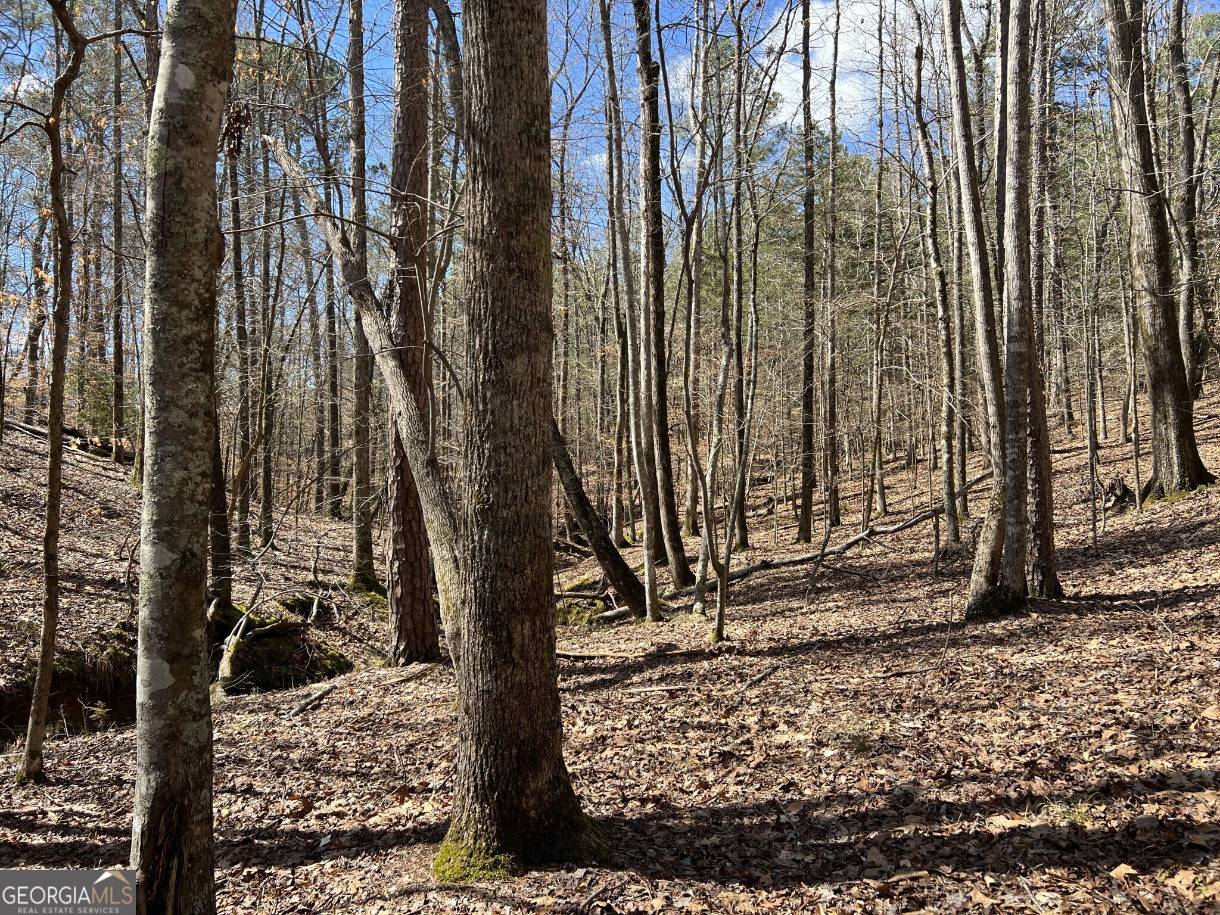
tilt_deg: +0.5
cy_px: 458
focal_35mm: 26
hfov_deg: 67.3
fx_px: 916
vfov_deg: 53.1
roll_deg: +1.4
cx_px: 610
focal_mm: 5.7
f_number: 1.5
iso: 50
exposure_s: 1/1089
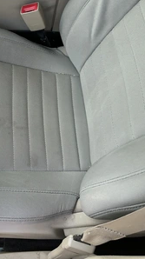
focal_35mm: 41
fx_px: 281
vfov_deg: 49.4
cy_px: 130
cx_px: -4
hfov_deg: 27.1
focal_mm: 3
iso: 25
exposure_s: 1/215
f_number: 1.8
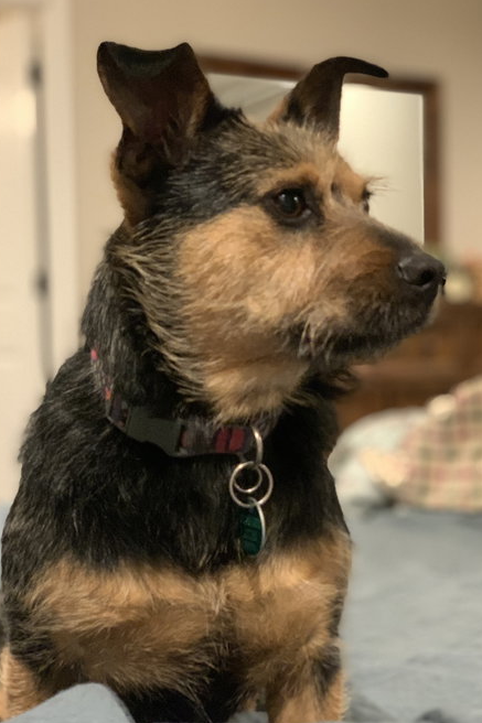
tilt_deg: -1.5
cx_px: 259
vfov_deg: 36.3
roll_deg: +1.5
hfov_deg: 24.6
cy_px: 362
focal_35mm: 55
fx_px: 1105
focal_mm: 6
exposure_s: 1/30
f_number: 2.4
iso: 640
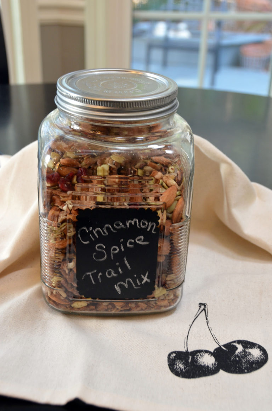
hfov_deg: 25.6
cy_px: 206
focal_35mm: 52
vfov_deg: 37.9
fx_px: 598
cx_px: 136
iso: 560
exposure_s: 1/30
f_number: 7.1
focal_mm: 35
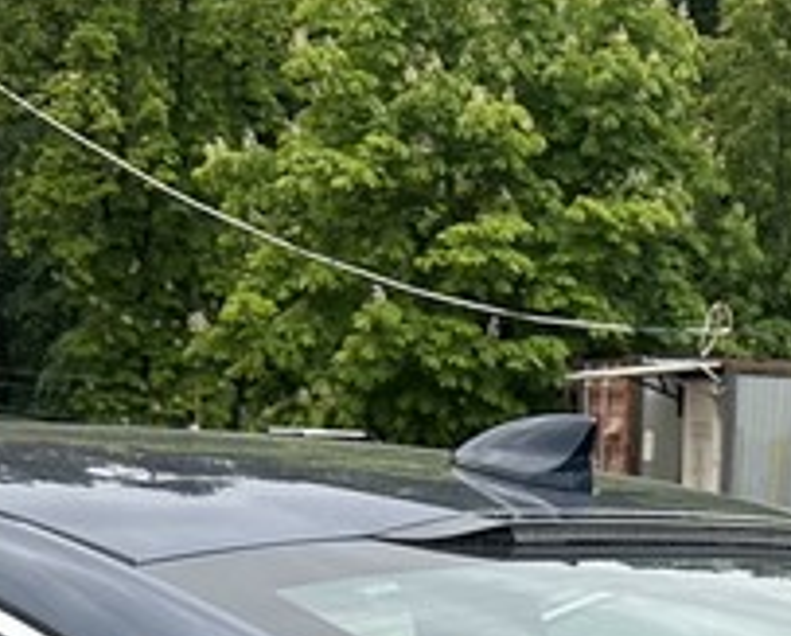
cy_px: 1381
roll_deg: -2.8
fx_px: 2766
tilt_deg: -16.3
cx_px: 651
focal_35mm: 118
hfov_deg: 16.1
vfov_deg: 11.4
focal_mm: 6.86
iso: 80
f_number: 1.78
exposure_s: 1/935
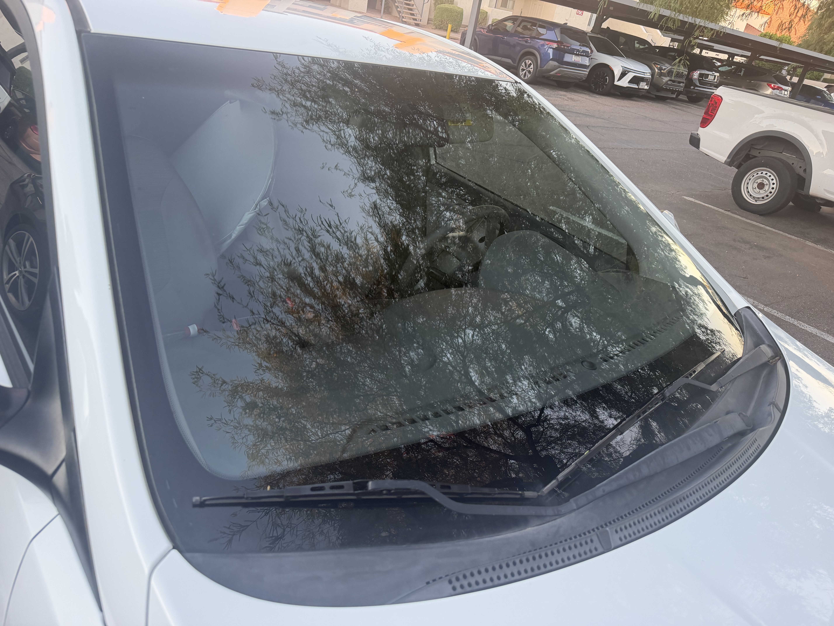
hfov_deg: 71.6
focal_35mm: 24
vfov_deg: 56.8
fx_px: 578
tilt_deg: -27.3
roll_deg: -10.2
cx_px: 417
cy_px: 313
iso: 200
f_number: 1.78
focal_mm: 6.76
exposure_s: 1/121
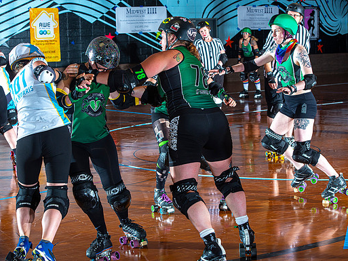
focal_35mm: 89
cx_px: 171
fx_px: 895
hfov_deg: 22.0
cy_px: 124
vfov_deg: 16.6
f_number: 8
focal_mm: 78
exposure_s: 1/160
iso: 640
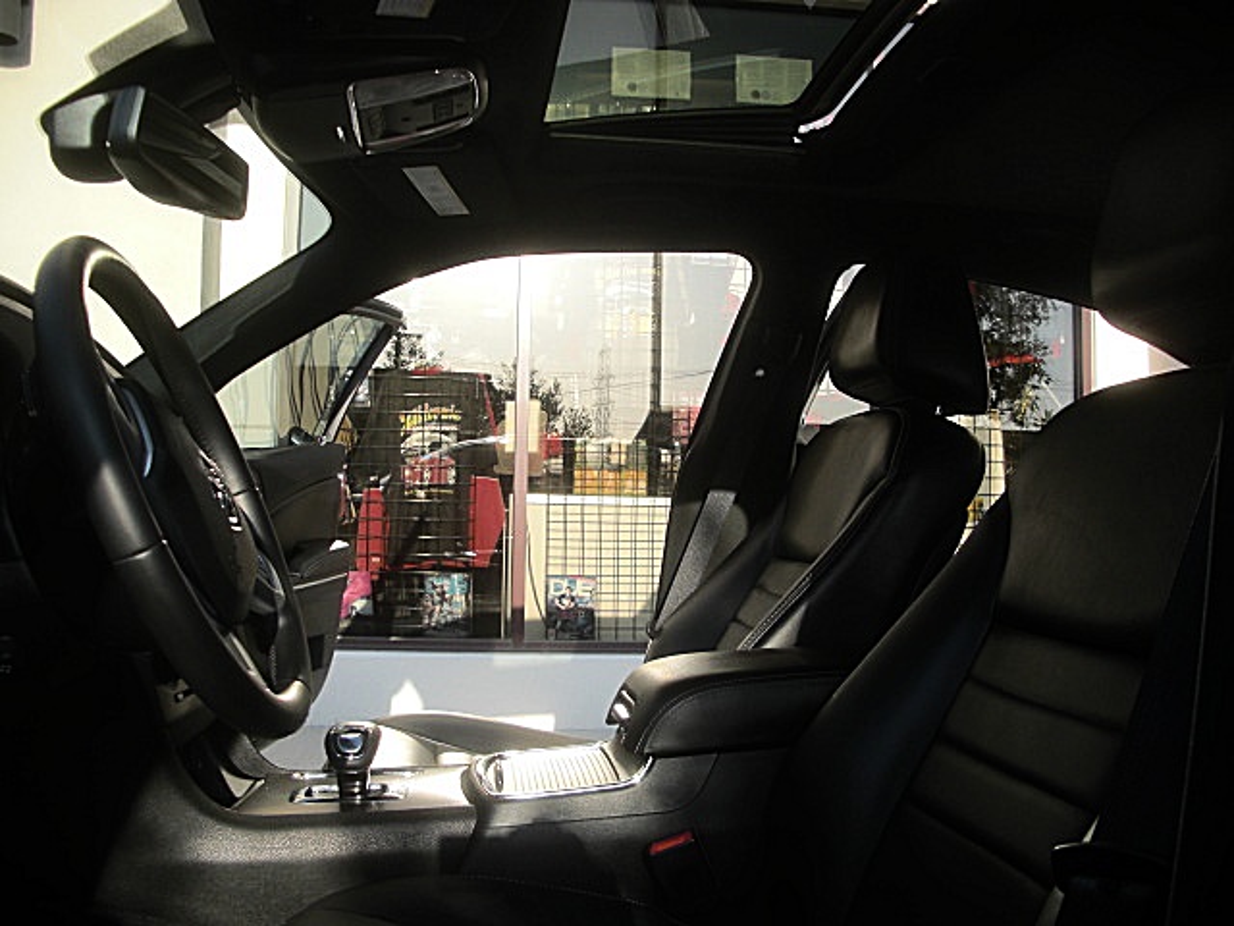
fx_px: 1283
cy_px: 463
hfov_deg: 51.4
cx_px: 617
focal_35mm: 36
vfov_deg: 39.7
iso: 50
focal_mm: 6.3
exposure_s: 1/320
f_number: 2.8
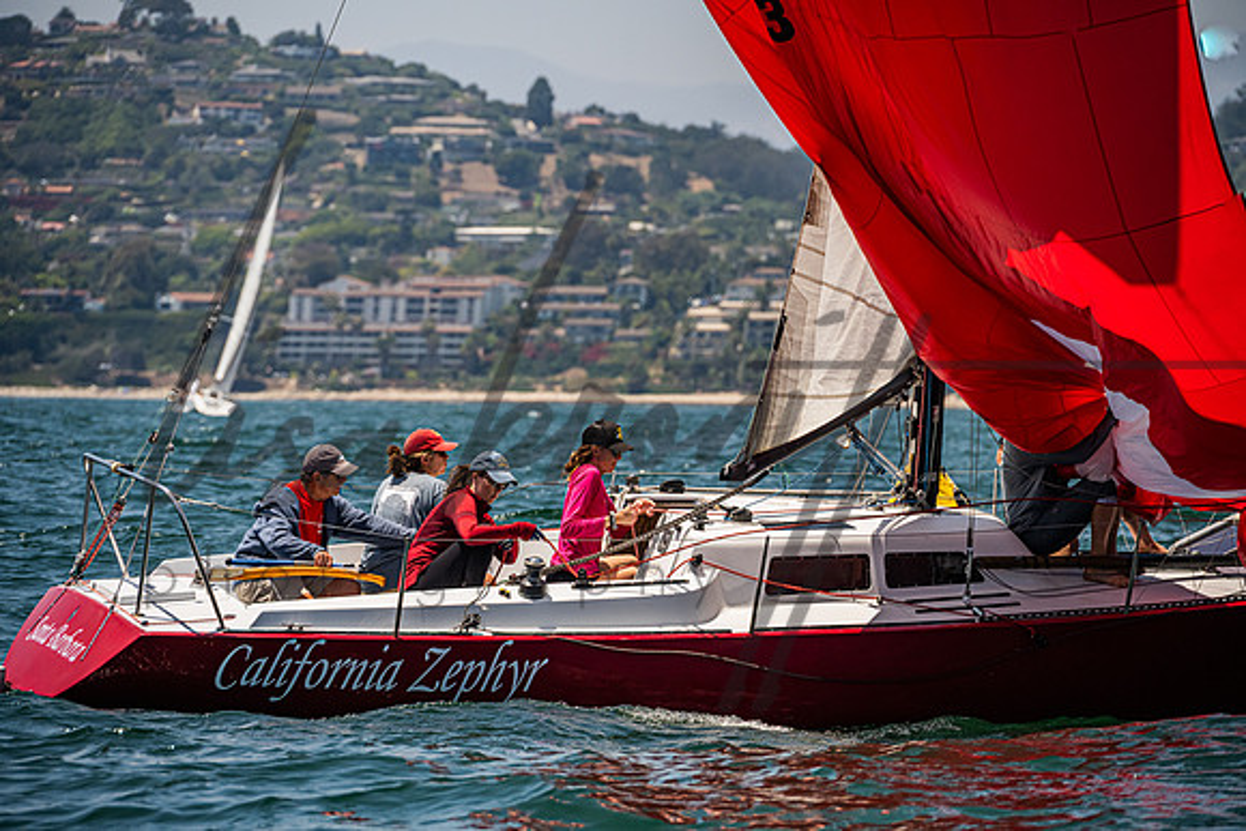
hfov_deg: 7.9
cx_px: 623
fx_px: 9001
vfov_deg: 5.3
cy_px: 416
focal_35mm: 260
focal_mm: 260
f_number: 8
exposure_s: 1/2500
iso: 500
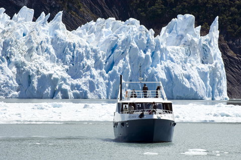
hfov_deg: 7.4
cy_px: 80
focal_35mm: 278
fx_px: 1856
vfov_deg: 4.9
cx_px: 120
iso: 100
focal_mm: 185
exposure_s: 1/500
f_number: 10
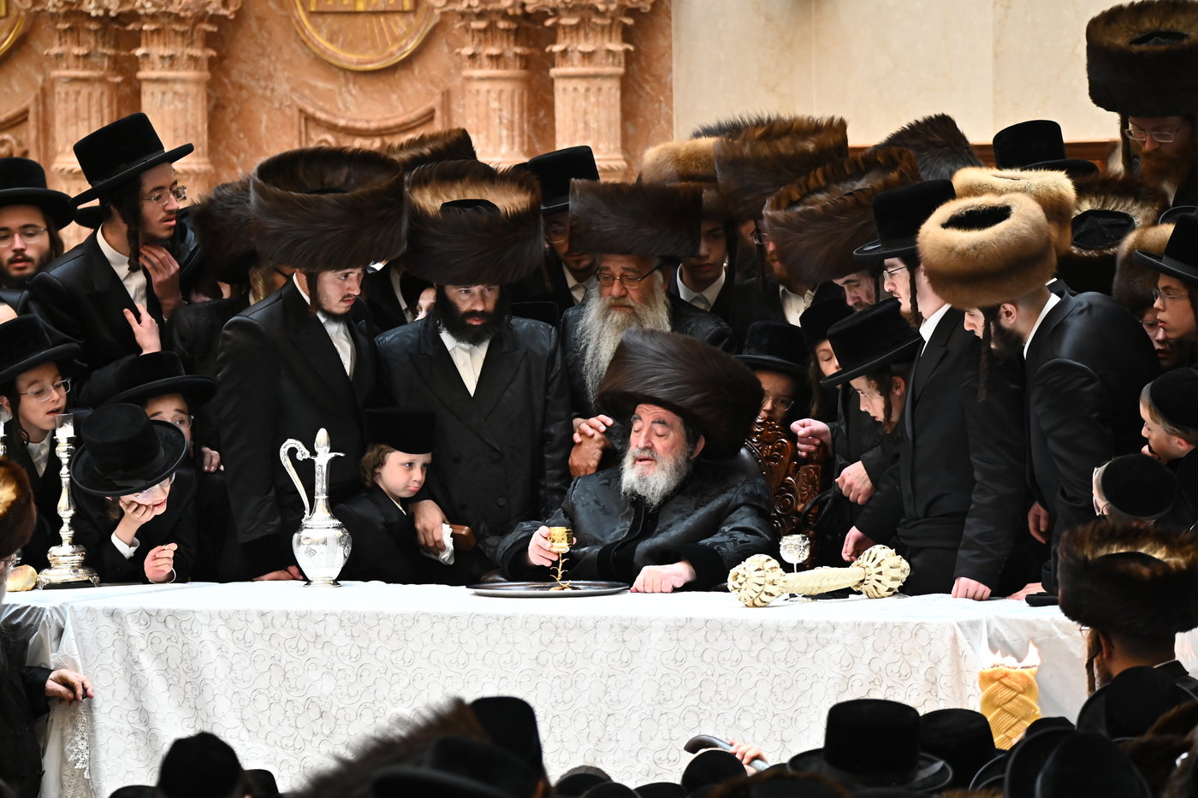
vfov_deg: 4.6
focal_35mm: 300
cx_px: 599
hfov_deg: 6.9
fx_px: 9981
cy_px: 399
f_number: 5.6
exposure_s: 1/160
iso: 4000
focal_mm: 300
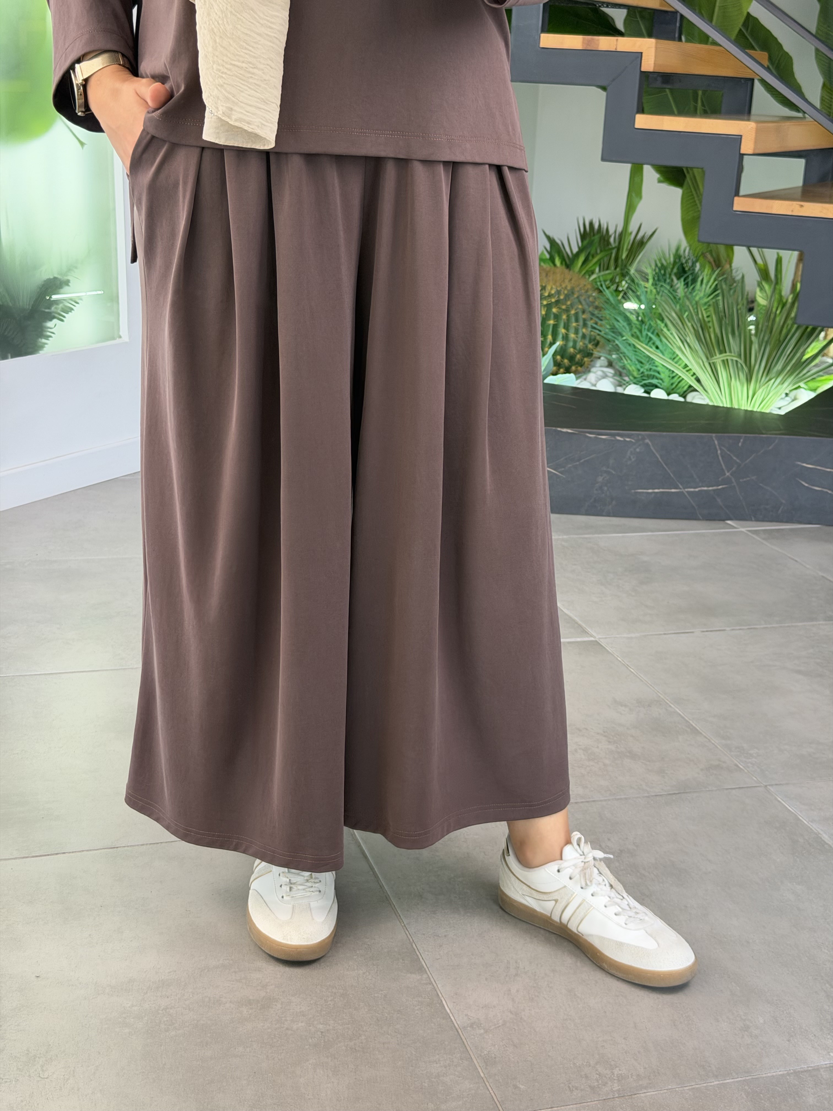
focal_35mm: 48
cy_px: 556
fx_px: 1540
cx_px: 416
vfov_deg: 39.7
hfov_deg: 30.3
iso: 100
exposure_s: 1/121
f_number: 1.78
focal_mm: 6.76
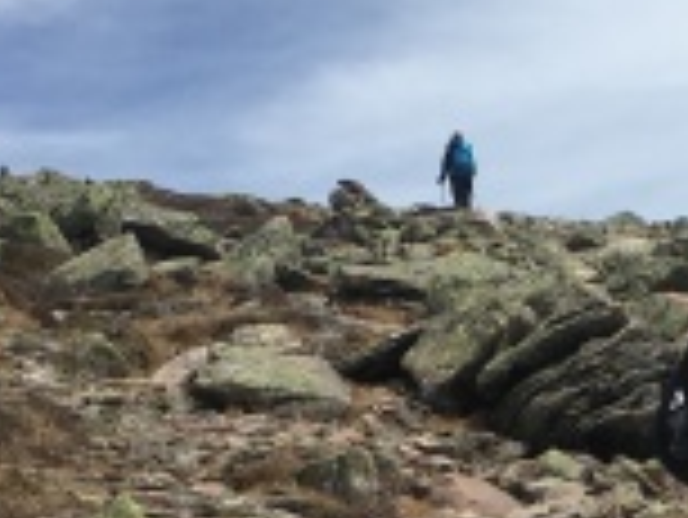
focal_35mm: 121
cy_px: 676
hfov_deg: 16.0
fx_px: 2407
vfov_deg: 11.9
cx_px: 652
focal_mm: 4.15
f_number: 2.2
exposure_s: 1/3077
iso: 25
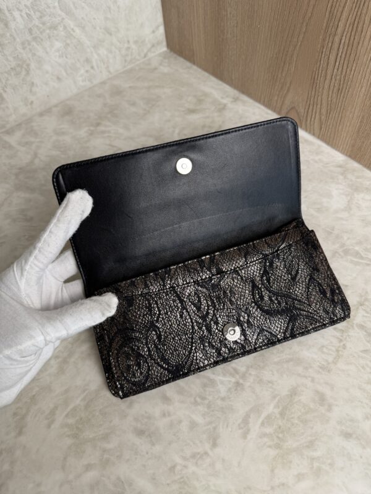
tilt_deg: -56.2
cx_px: 186
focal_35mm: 24
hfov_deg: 56.8
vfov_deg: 71.6
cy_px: 247
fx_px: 343
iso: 80
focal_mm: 6.76
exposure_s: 1/120
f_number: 1.78
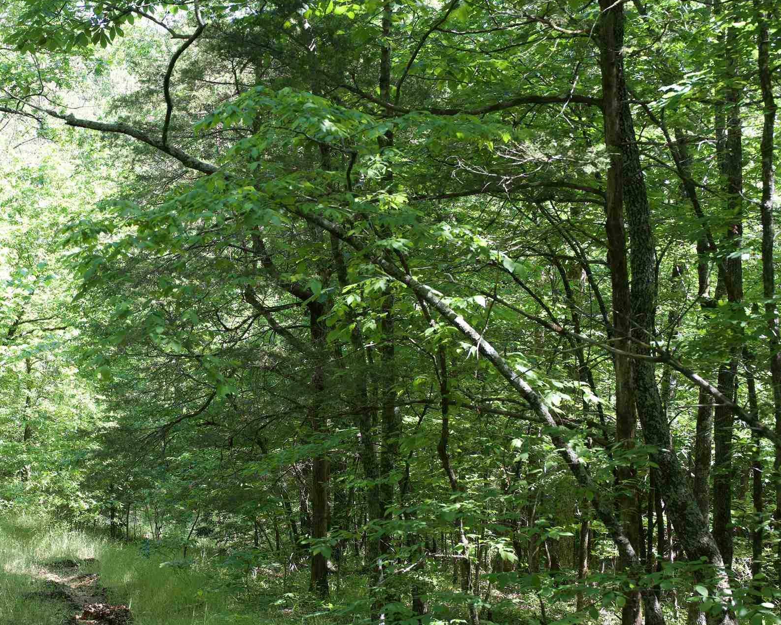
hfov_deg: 26.0
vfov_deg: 21.5
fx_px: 1641
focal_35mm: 71
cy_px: 422
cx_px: 86
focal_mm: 39
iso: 320
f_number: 4
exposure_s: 1/160
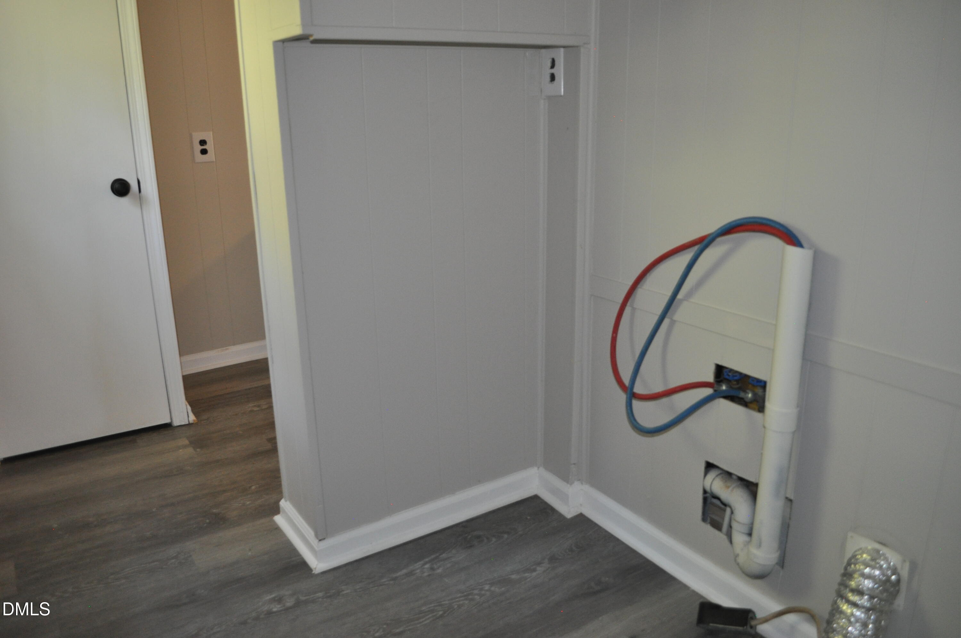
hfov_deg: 67.4
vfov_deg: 47.8
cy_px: 319
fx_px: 720
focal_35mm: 27
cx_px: 480
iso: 800
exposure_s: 1/60
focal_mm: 18
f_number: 3.5
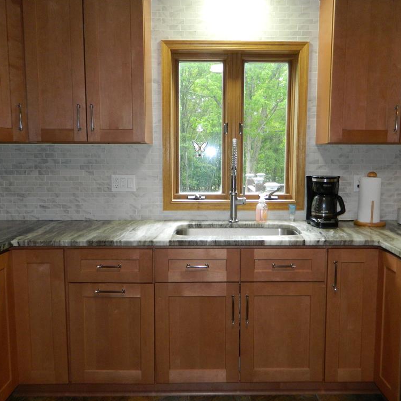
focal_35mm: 30
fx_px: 393
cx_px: 215
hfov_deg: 54.0
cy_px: 201
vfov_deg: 54.0
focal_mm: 4.5
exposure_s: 1/30
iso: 200
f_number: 3.1
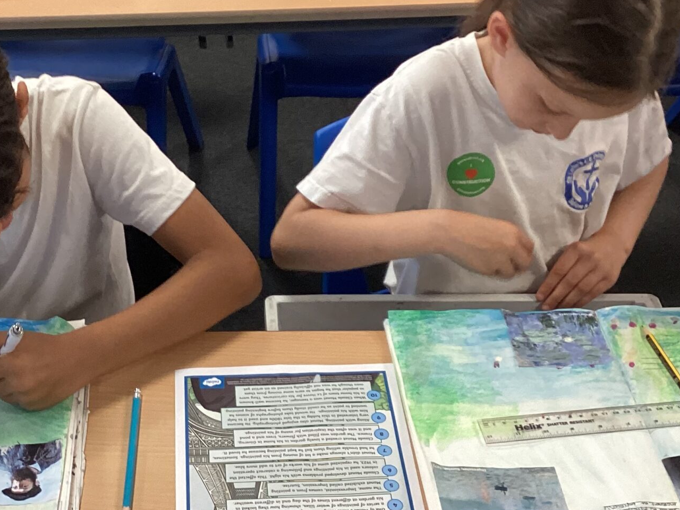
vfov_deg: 23.6
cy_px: 244
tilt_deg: -37.7
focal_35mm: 62
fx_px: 1218
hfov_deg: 30.9
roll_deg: +0.1
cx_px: 216
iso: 125
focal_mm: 3.3
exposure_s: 1/50
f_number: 2.4
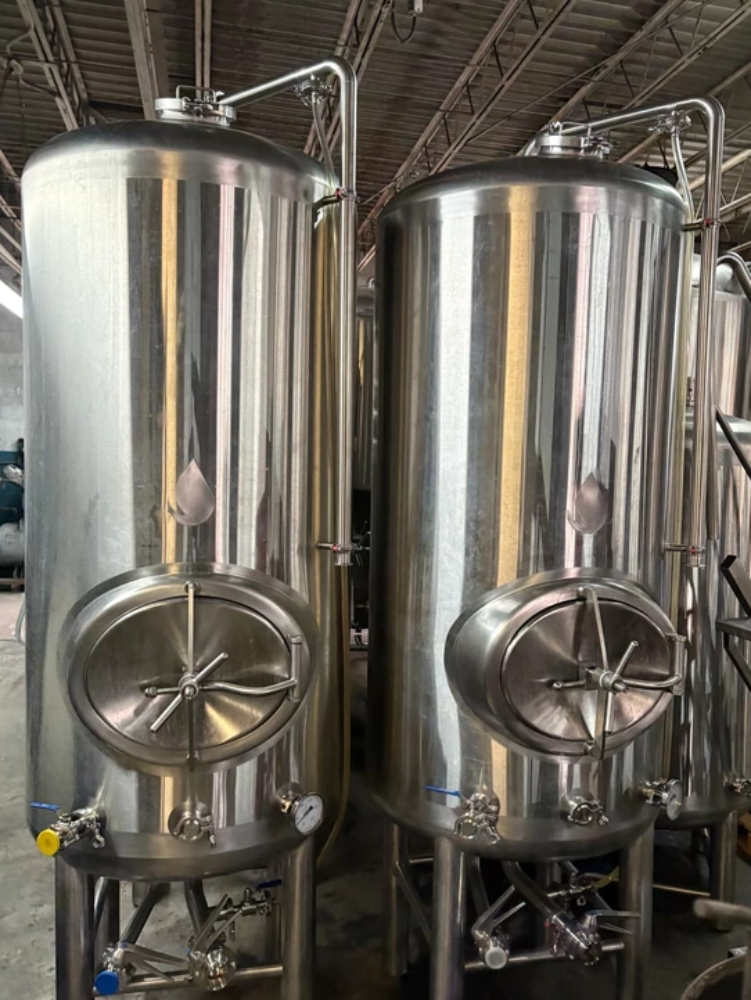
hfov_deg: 51.4
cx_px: 380
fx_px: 781
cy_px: 510
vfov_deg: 65.3
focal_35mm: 27
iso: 500
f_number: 1.6
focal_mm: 5.96
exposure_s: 1/40
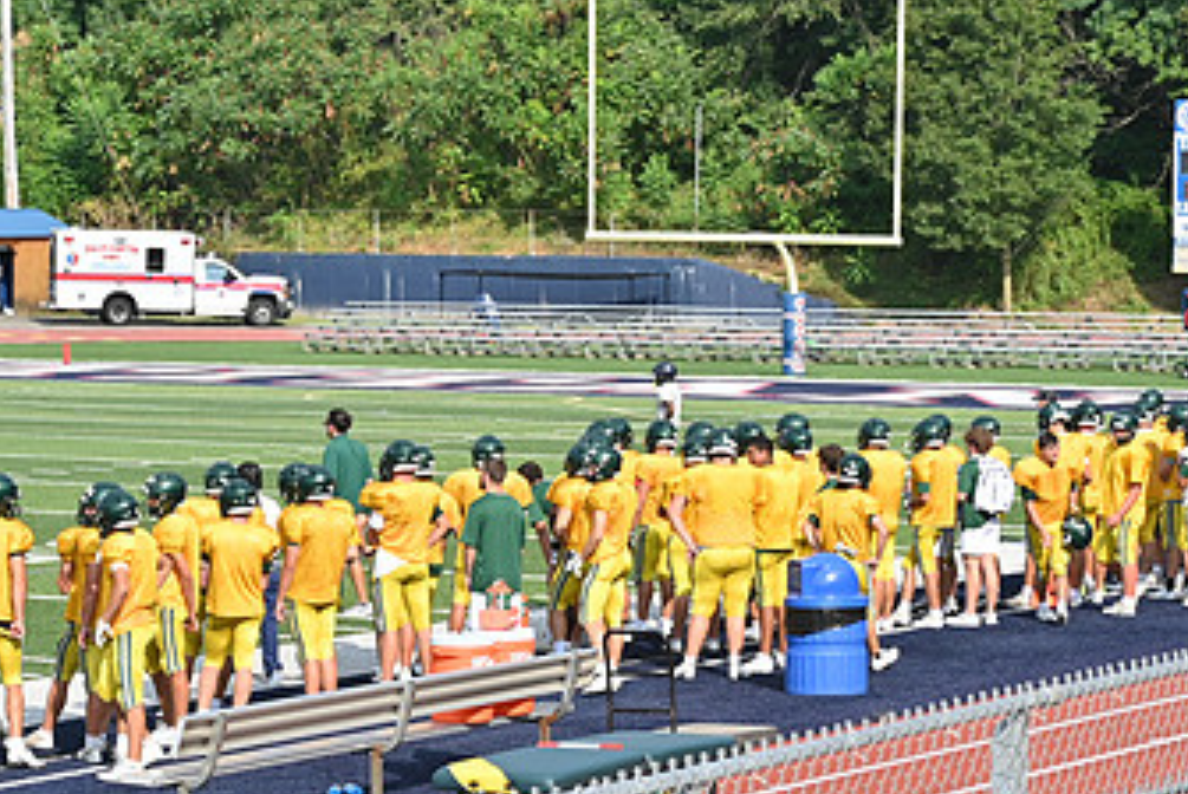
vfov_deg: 10.2
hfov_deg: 15.2
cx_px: 621
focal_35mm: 135
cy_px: 502
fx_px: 4459
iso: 100
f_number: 4.5
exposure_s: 1/800
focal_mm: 52
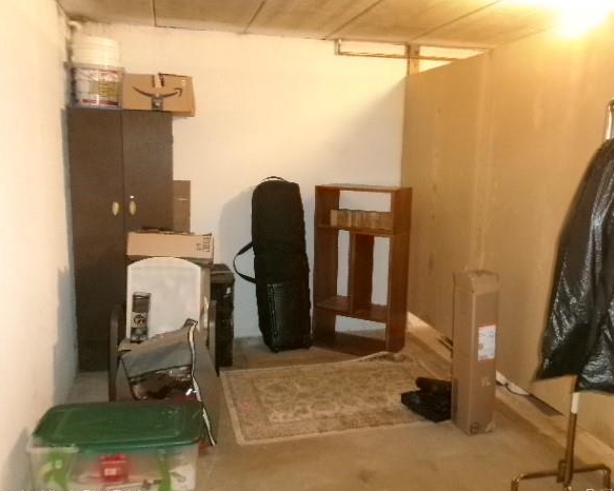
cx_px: 317
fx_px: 545
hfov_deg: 58.8
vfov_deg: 48.5
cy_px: 252
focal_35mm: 30
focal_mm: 5.1
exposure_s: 1/7
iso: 800
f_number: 3.9
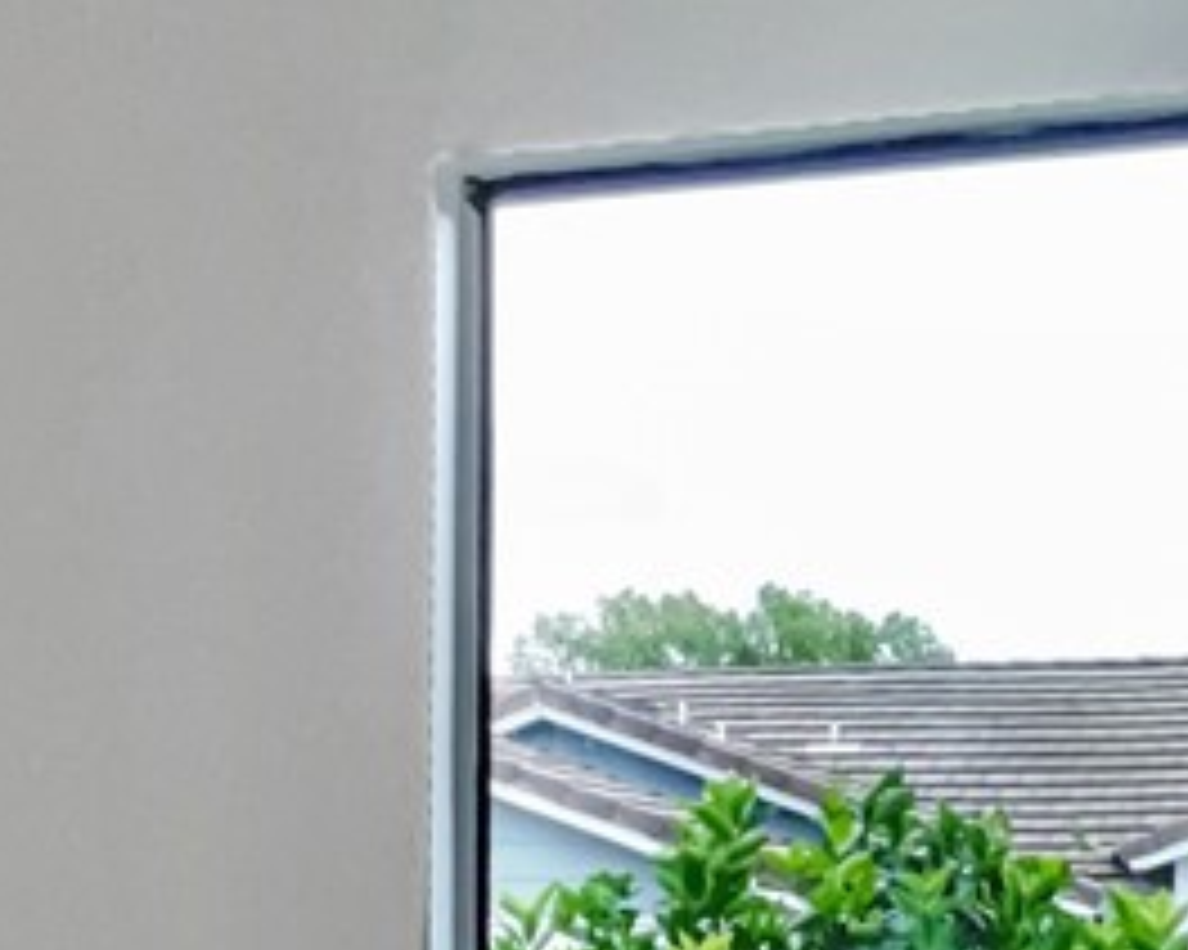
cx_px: -927
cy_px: 1571
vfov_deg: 13.0
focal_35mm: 110
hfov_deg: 15.2
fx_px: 3866
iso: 100
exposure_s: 1/160
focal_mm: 3
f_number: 1.8
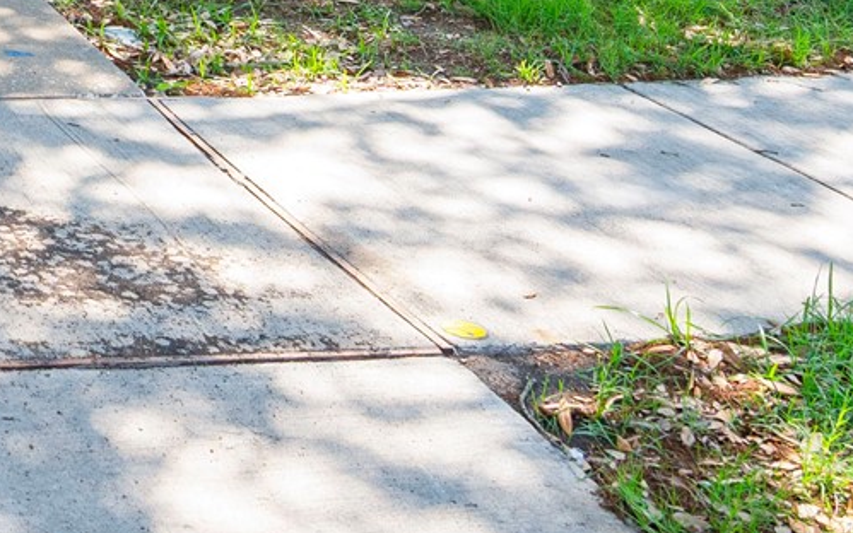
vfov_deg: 15.7
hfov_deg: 24.4
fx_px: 1651
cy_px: -419
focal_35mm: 71
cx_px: -325
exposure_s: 1/80
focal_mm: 16
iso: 100
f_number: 7.1
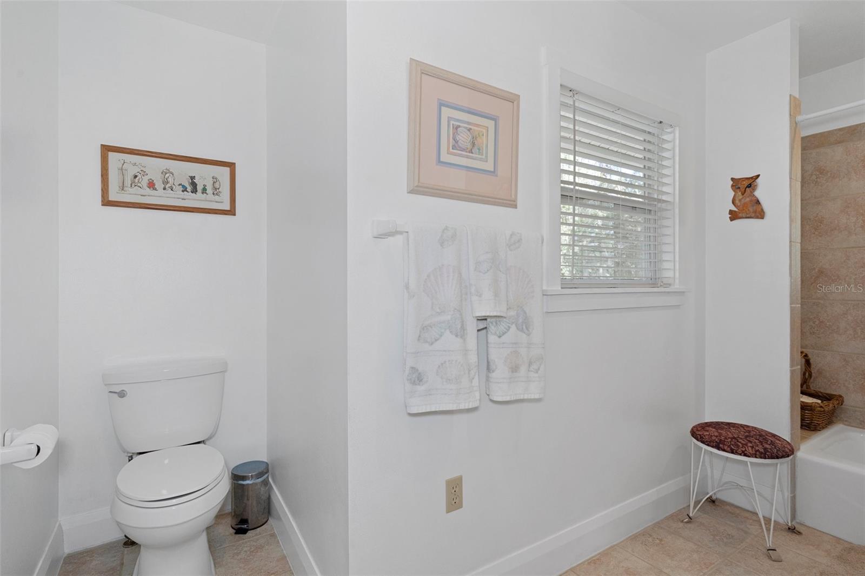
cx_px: 432
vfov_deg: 70.4
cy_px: 288
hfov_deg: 93.3
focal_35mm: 17
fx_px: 408
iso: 400
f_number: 8
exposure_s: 1/5
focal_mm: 17
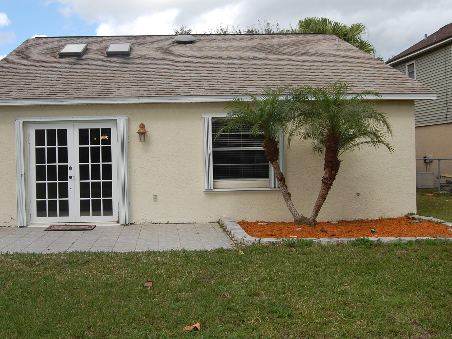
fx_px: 496
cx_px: 164
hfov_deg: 48.4
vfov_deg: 37.7
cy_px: 151
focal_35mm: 38
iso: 200
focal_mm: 20
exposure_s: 1/250
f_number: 8
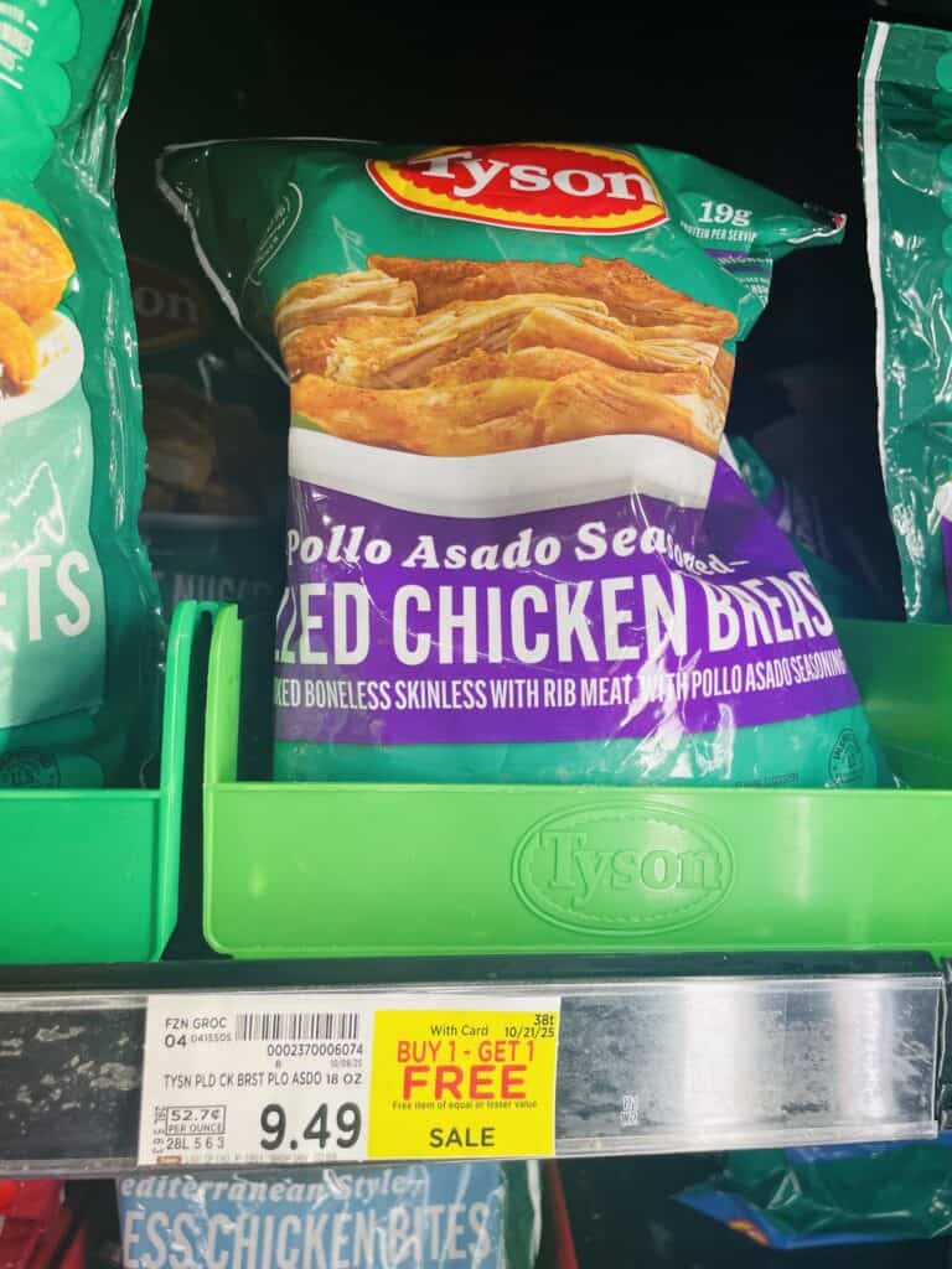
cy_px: 634
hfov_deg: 53.1
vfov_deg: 67.3
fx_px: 953
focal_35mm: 26
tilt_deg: -4.0
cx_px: 476
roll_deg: -1.2
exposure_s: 1/120
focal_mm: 4.2
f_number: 1.6
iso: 80
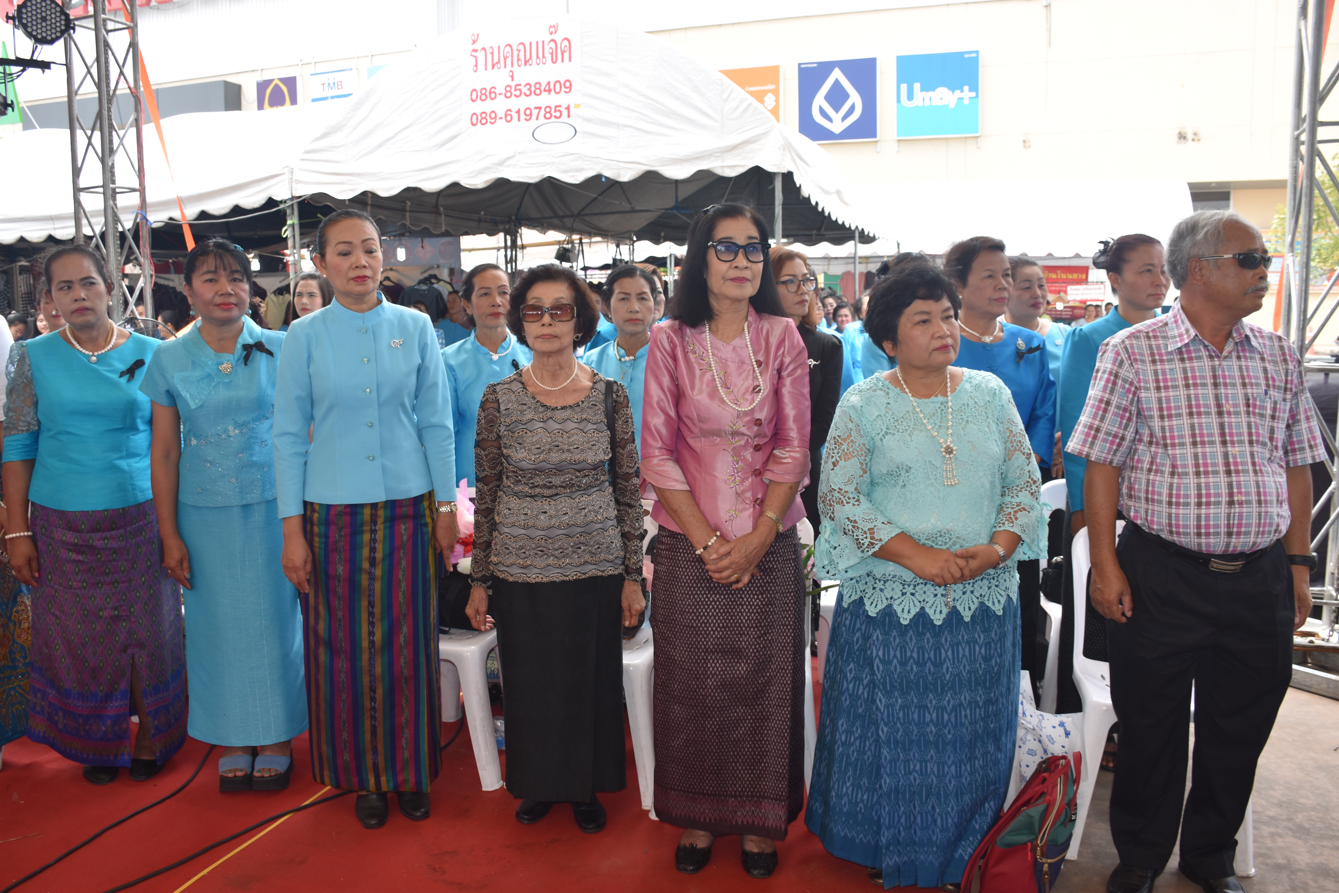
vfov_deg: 47.9
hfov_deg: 67.4
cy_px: 446
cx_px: 670
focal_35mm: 27
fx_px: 1004
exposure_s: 1/125
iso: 100
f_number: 5.6
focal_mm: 18
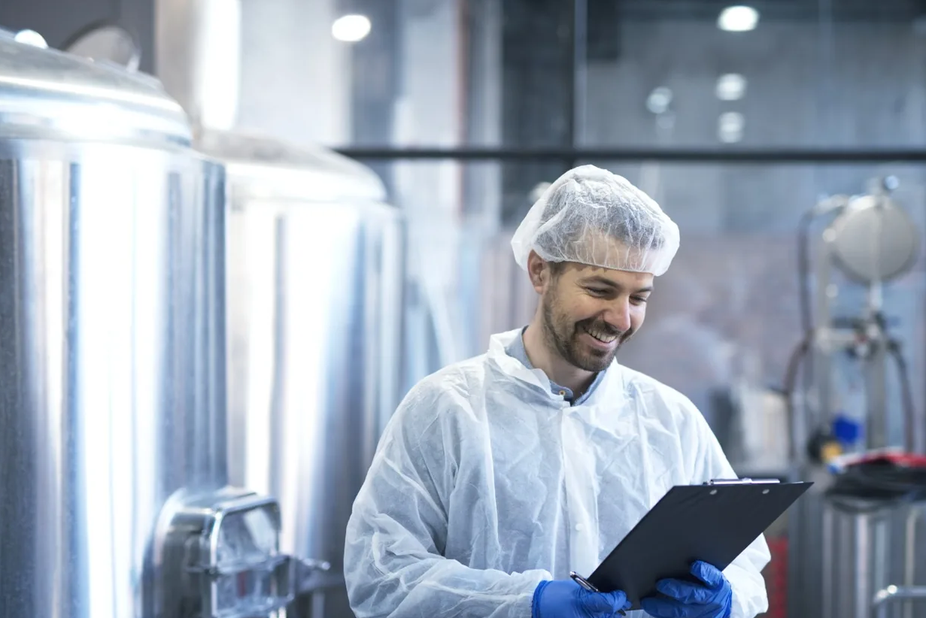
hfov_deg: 30.8
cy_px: 377
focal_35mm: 65
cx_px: 568
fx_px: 1673
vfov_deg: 20.9
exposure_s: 1/320
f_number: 1.8
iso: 500
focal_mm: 50
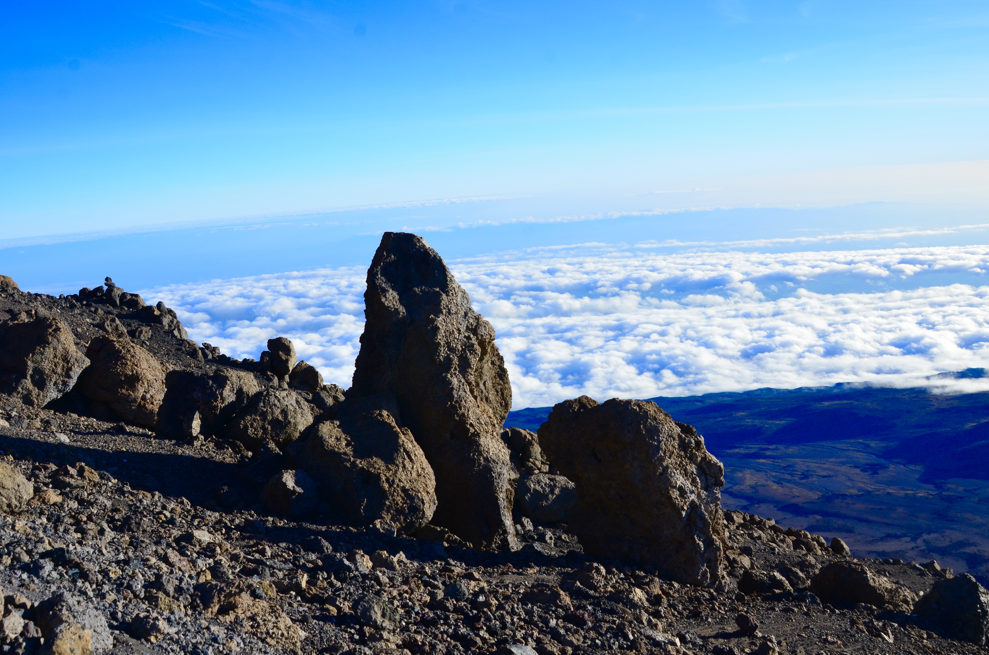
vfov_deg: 36.7
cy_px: 328
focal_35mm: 36
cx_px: 494
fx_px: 987
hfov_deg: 53.2
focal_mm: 24
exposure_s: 1/250
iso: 200
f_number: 10
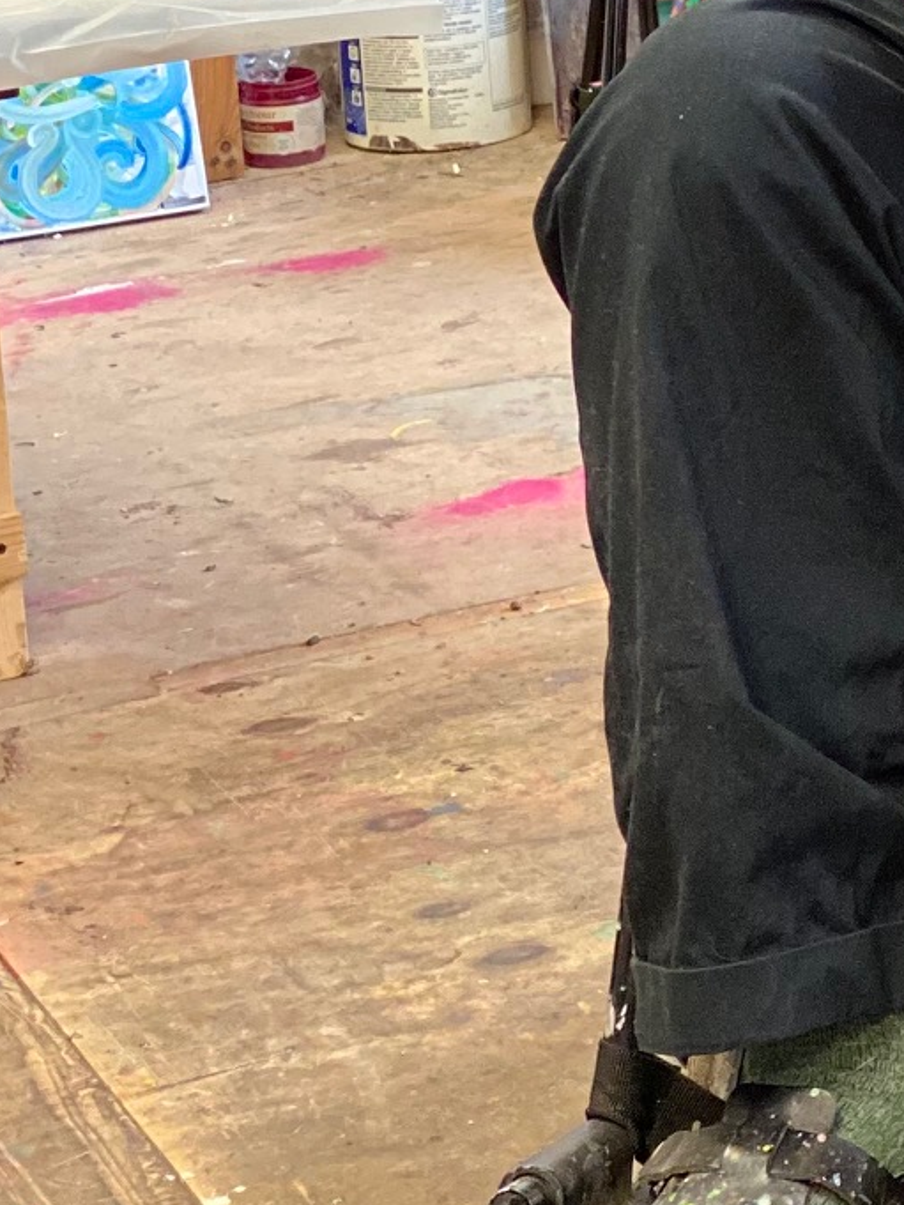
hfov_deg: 9.4
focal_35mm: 154
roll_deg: +1.1
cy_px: 58
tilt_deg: -13.4
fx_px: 5361
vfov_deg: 12.7
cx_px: 1327
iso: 160
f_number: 2
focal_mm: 6
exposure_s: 1/33
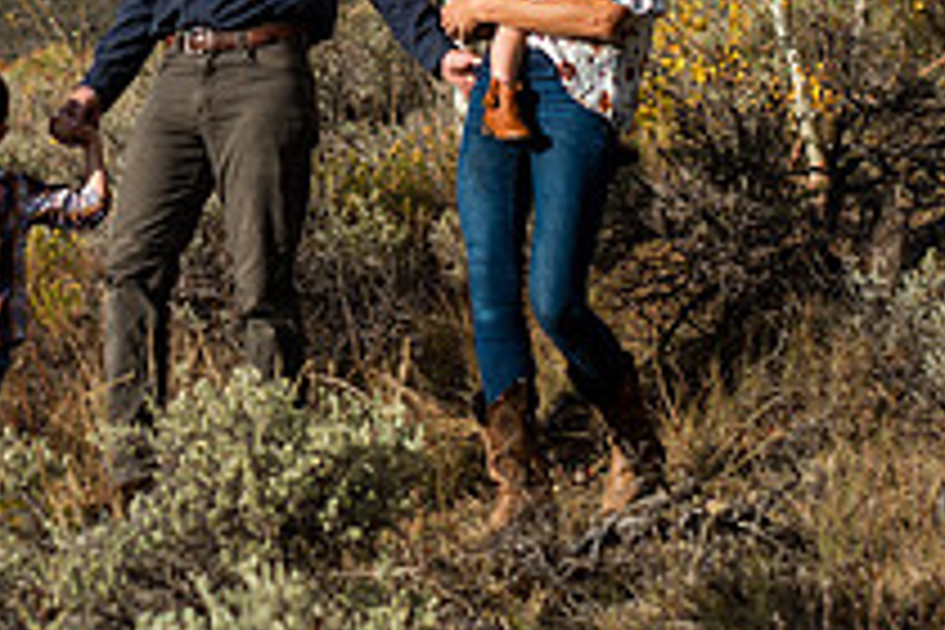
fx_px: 4121
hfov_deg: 12.9
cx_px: 32
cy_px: -130
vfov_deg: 8.6
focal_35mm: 157
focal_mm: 50
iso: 100
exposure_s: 1/2500
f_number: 2.2
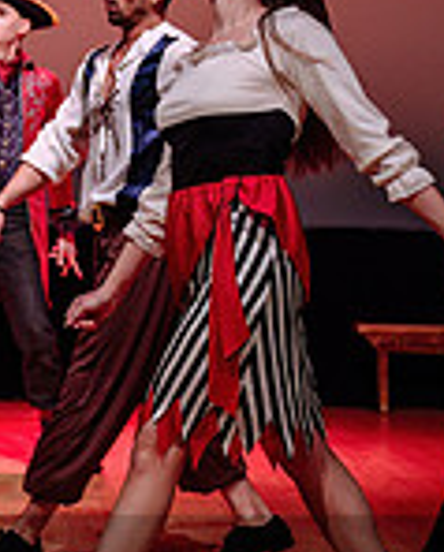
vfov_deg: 13.4
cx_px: -153
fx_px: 2342
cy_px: 129
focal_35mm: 143
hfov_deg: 10.6
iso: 1600
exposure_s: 1/250
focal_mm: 39
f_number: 2.8
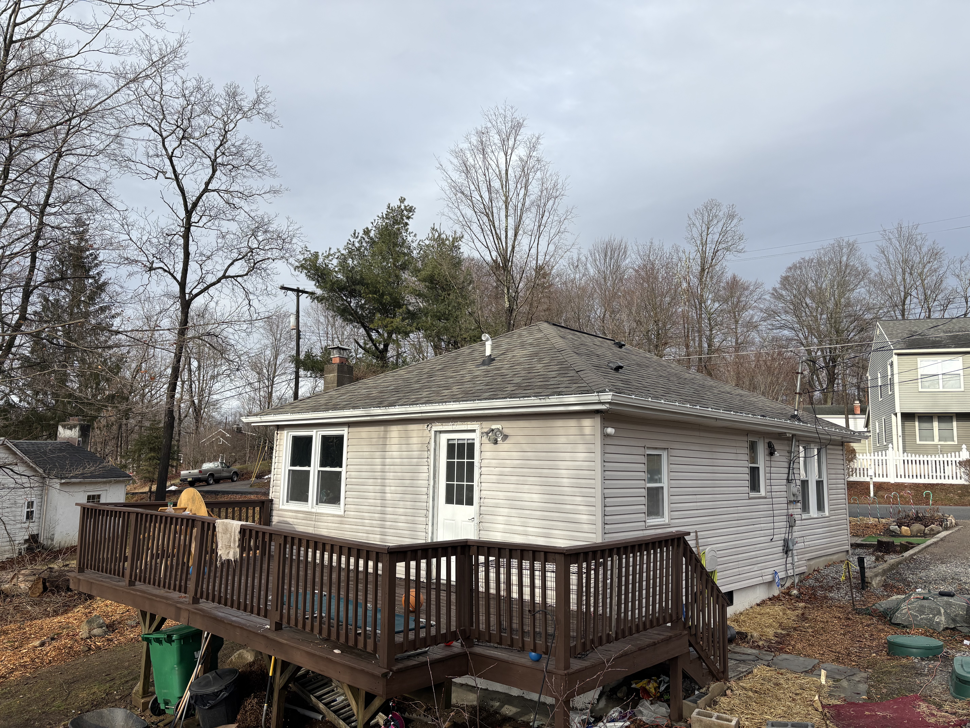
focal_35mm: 26
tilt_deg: +7.8
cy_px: 364
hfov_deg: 67.3
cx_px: 485
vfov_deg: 53.1
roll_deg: -0.7
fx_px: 729
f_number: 1.6
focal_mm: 5.96
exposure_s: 1/1484
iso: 50
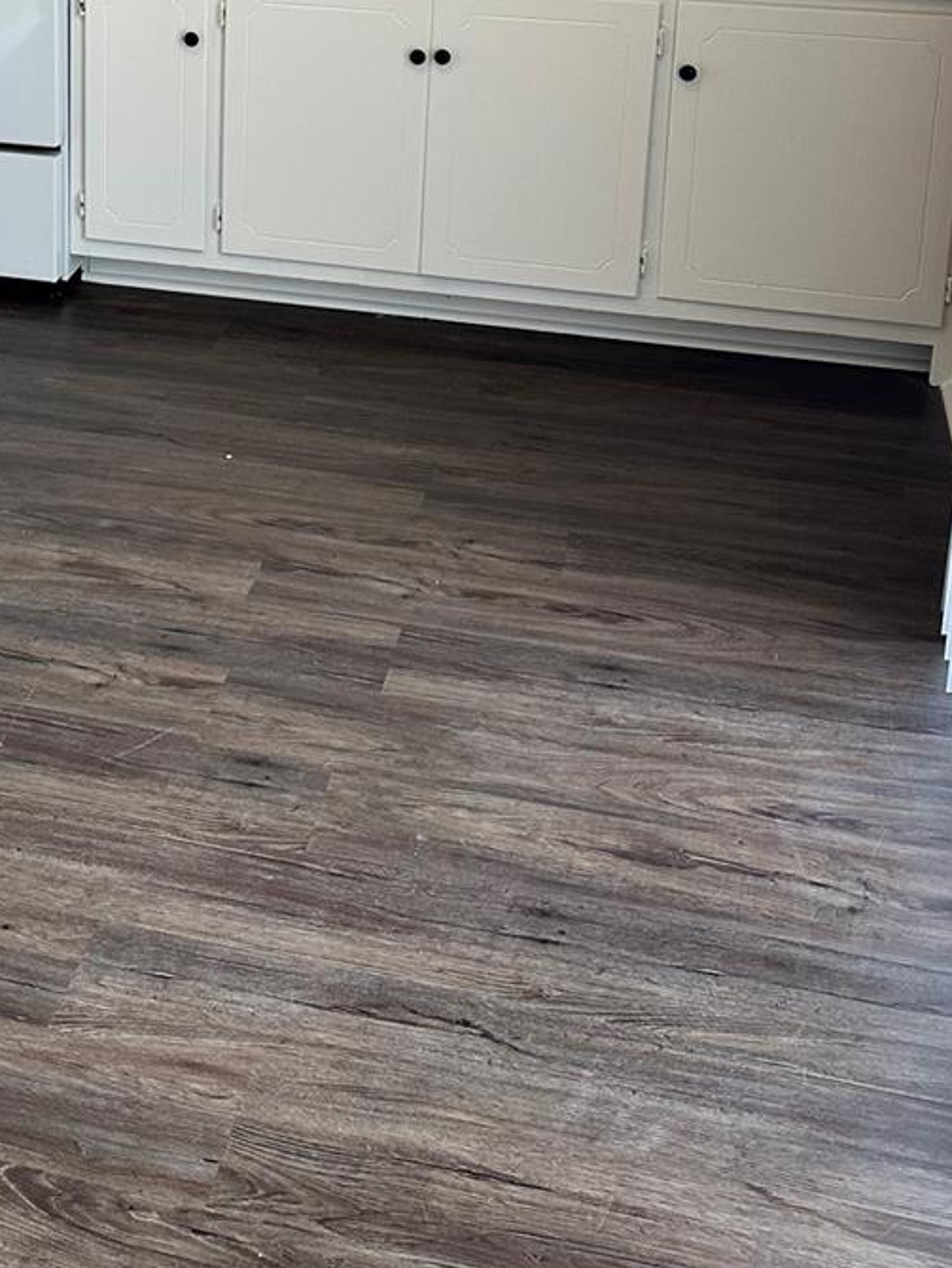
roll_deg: -0.1
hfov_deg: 25.7
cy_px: 91
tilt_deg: -15.8
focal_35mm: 55
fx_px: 2016
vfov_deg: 32.9
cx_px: 81
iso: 125
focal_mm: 6.86
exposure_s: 1/120
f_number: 1.78
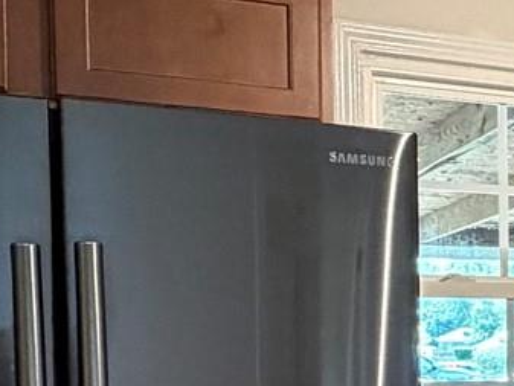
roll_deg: -0.4
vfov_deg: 17.0
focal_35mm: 85
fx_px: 1263
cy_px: 389
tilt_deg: -3.0
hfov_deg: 18.7
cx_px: 879
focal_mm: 2.22
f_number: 2.2
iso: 500
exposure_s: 1/60
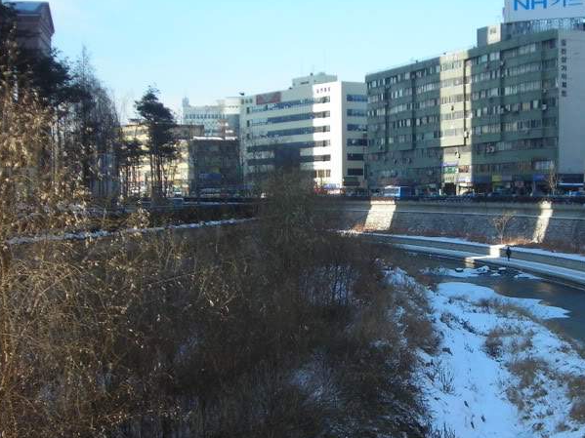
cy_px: 244
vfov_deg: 22.6
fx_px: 1098
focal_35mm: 65
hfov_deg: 29.5
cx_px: 424
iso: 50
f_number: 3.2
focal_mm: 6.3
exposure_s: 1/343
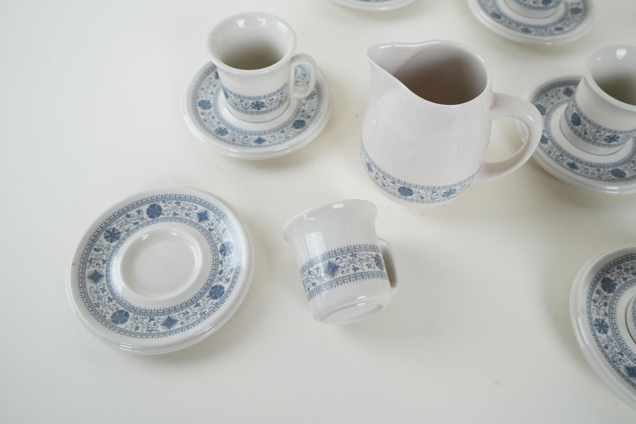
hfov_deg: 61.9
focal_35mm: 30
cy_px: 206
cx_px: 328
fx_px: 530
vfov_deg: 43.6
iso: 2500
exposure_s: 1/80
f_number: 9
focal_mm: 29
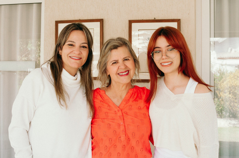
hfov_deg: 35.0
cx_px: 118
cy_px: 73
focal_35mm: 57
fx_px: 378
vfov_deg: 23.7
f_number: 8
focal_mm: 35
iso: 500
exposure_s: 1/160
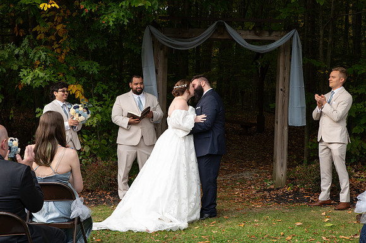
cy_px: 118
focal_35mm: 62
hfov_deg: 32.3
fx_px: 633
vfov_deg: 21.8
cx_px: 184
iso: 400
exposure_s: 1/125
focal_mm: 60
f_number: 6.3
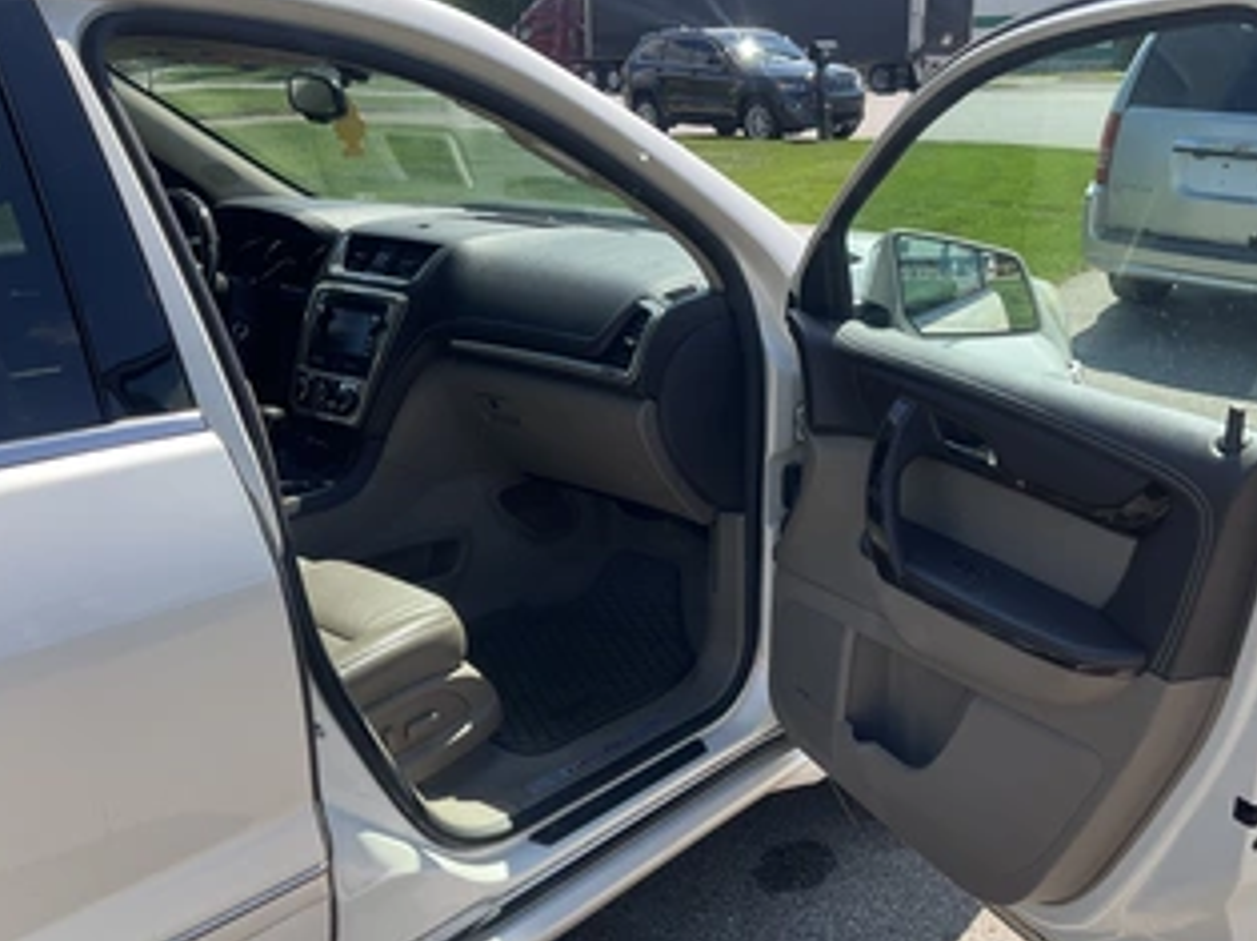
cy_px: 489
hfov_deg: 49.9
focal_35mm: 37
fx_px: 1343
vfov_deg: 38.6
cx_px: 745
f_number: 1.8
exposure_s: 1/739
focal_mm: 3
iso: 25
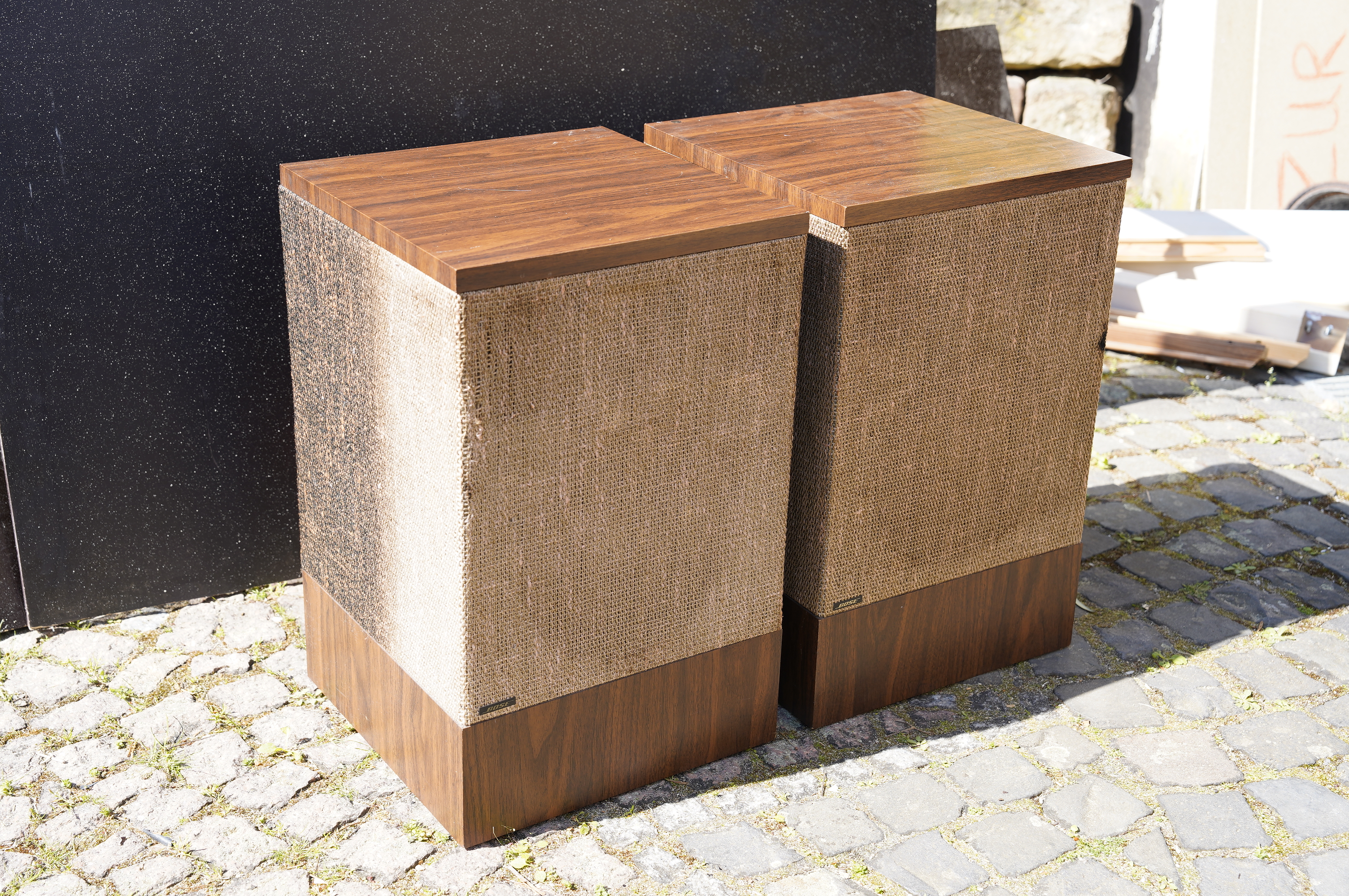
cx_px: 674
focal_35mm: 48
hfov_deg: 41.1
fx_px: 1797
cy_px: 448
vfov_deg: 28.0
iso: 125
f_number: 5
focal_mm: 48
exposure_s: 1/160
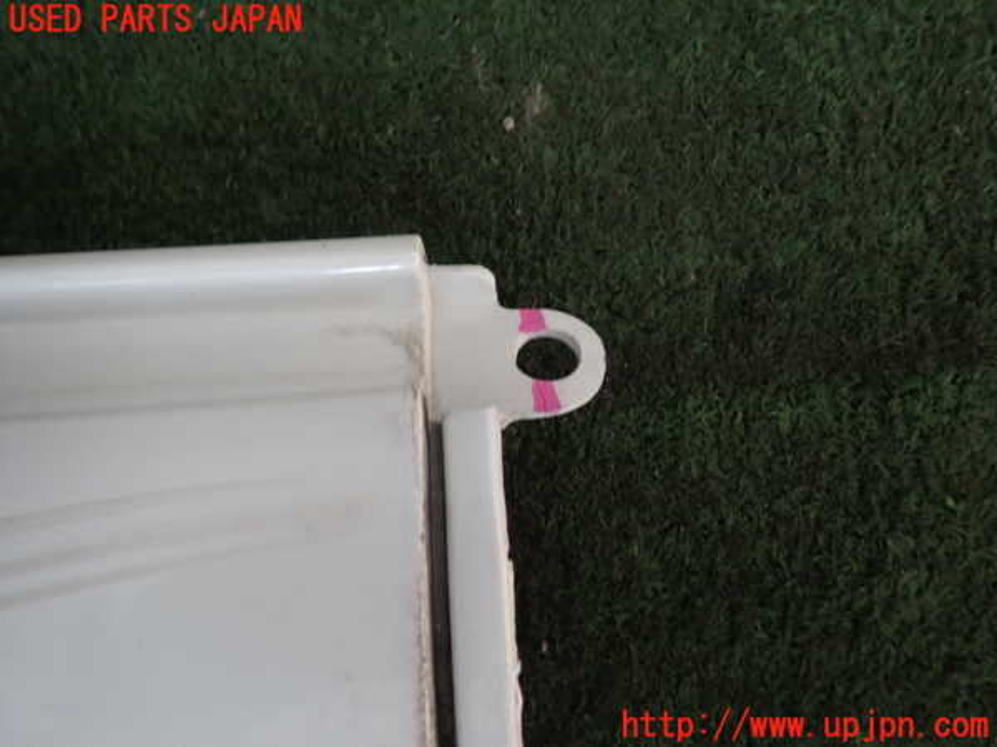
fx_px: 720
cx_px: 498
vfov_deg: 54.9
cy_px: 374
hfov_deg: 69.4
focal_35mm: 25
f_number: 2
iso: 200
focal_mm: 4.5
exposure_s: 1/60
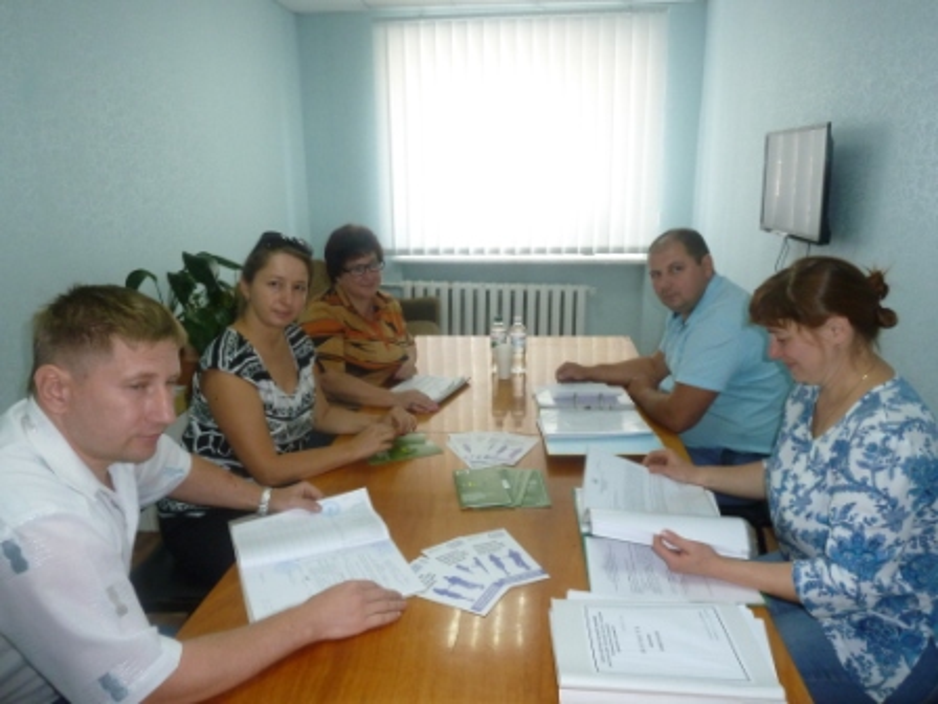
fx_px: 677
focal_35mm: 25
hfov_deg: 69.4
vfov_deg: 54.9
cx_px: 469
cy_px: 352
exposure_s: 1/30
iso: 250
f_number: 5
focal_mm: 4.1
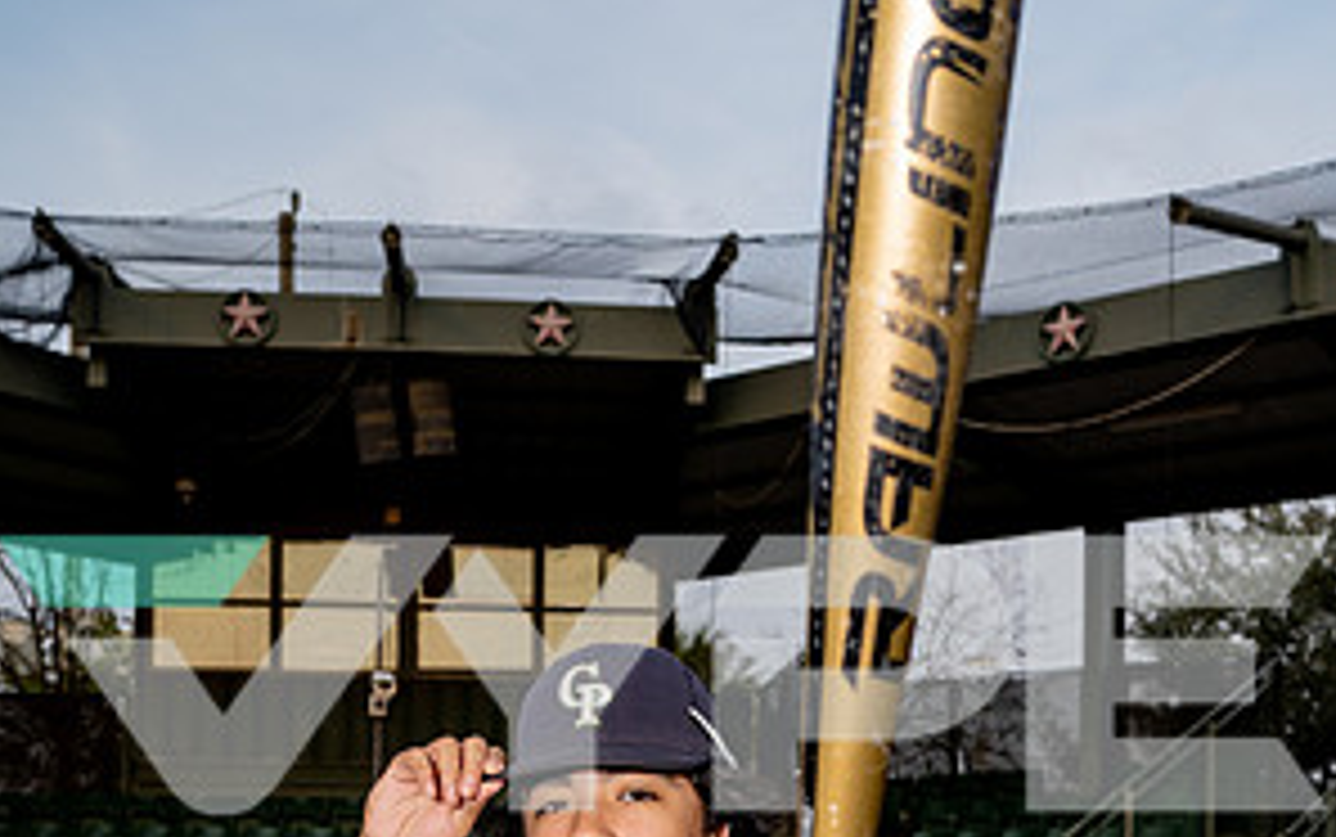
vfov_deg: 22.2
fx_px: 1967
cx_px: 670
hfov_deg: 37.5
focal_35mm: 54
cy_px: 994
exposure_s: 1/250
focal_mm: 35
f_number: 5.6
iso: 250
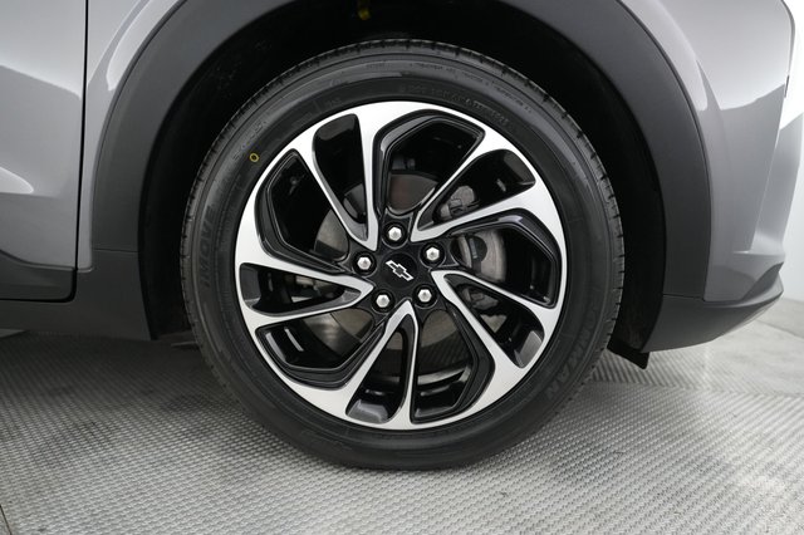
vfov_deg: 49.5
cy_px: 268
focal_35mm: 26
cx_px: 402
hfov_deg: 69.4
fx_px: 580
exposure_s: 1/160
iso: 6400
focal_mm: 26
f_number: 2.8
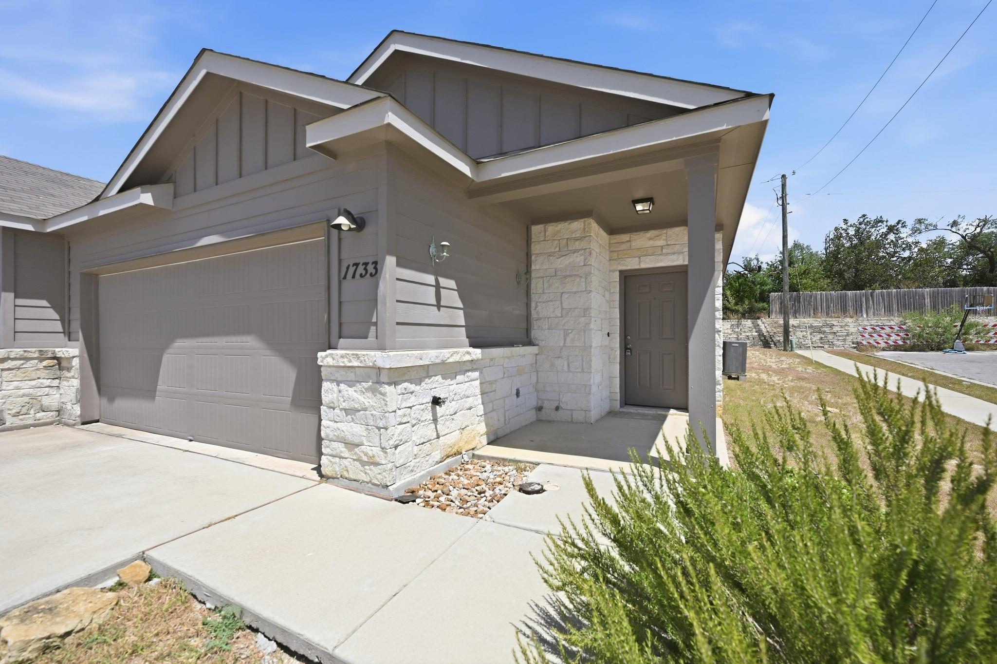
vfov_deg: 77.3
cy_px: 332
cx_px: 498
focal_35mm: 15
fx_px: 415
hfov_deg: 100.4
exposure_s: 1/2500
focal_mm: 15
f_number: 4.5
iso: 320
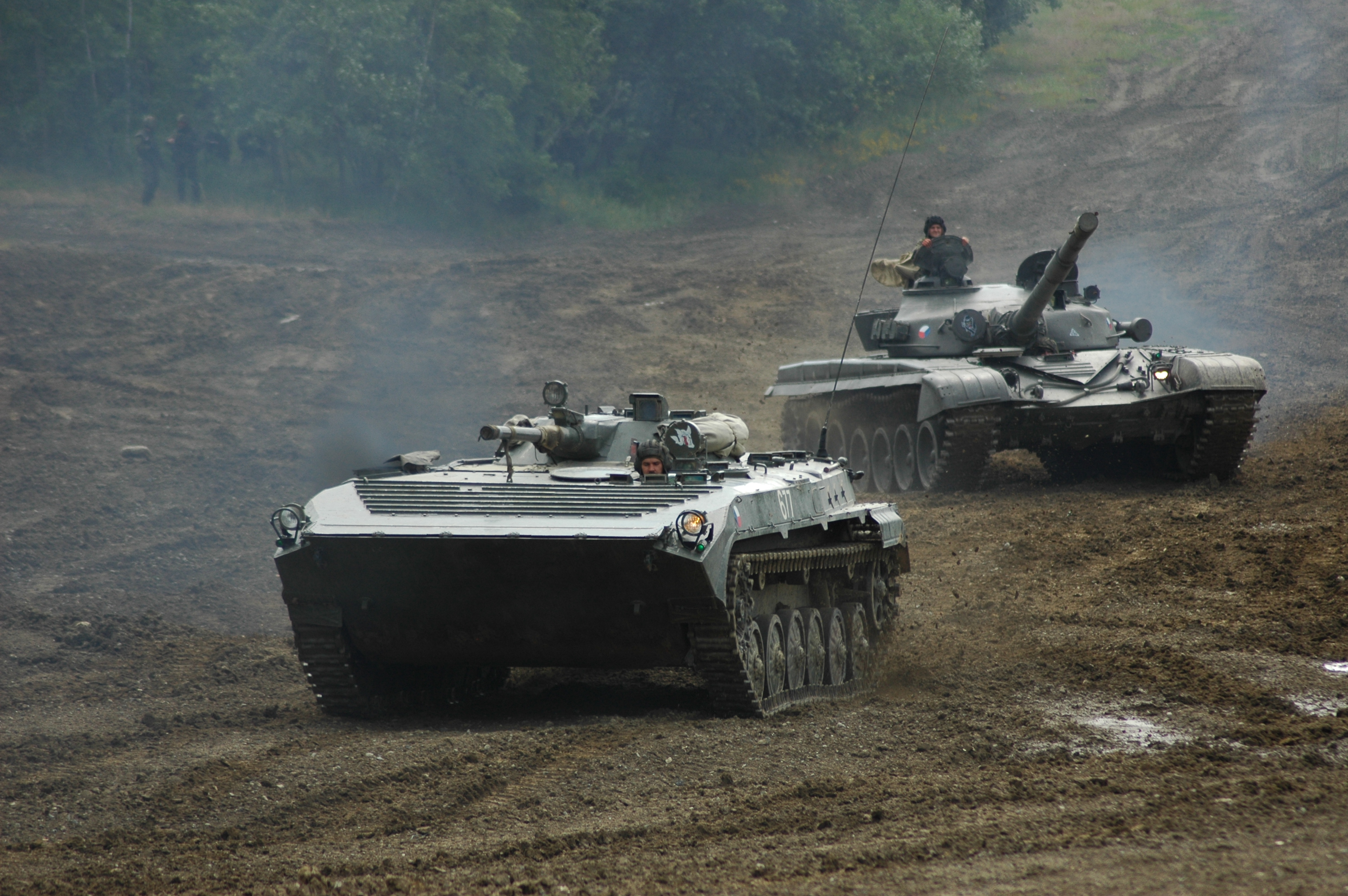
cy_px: 448
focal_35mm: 255
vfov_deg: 5.4
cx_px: 674
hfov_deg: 8.1
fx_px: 9540
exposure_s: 1/400
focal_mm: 170
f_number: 5
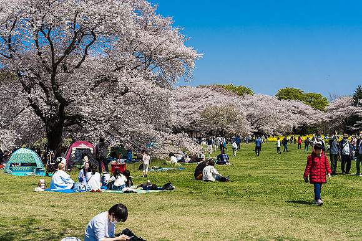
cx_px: 181
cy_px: 120
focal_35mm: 59
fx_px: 593
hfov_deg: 33.9
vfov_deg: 23.0
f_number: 11
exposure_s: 1/800
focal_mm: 59
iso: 400
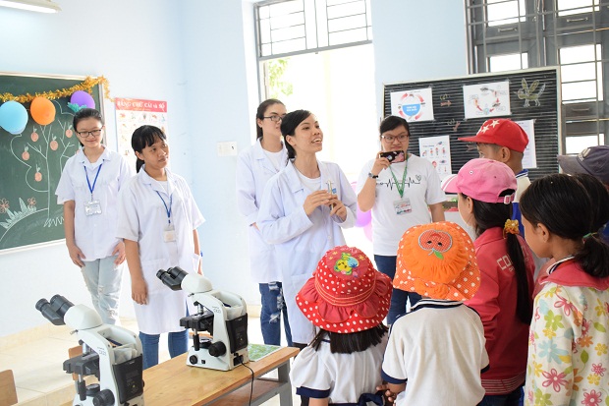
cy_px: 203
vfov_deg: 33.0
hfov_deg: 47.9
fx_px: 685
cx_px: 304
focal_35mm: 40
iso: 1600
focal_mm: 27
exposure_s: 1/100
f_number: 5.6
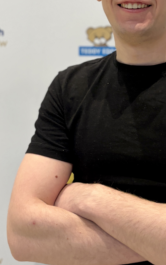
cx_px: 140
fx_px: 391
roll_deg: -1.5
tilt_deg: +0.0
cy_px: 79
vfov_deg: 36.9
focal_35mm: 54
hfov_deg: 23.5
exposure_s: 1/50
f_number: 1.6
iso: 320
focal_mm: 5.96
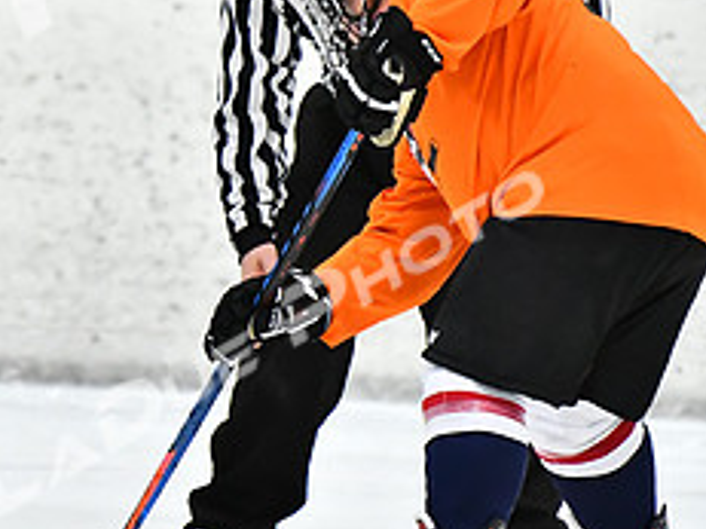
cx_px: -168
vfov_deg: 2.2
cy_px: 84
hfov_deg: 2.9
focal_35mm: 688
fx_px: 14025
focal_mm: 190
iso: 5000
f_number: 2.8
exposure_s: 1/1250
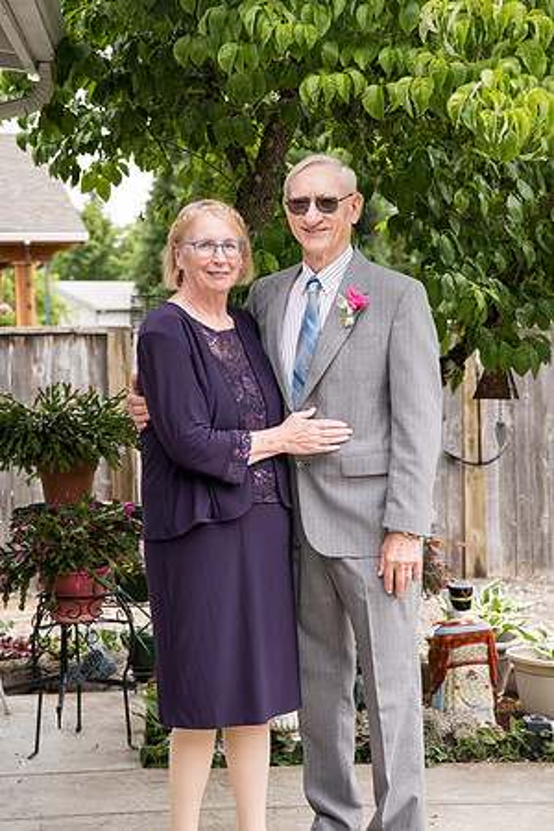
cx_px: 277
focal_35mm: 70
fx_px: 1616
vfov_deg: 28.8
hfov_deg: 19.5
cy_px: 416
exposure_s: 1/500
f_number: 5
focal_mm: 70
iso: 400
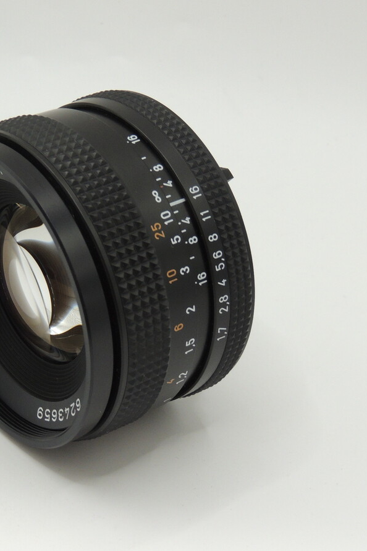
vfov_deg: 20.8
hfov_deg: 13.9
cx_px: 74
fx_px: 1498
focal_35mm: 98
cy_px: 273
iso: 320
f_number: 4.3
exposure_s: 1/60
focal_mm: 12.4
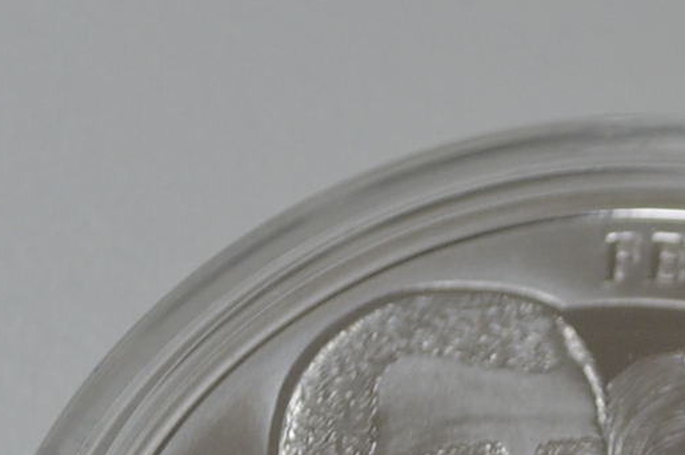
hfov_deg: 8.6
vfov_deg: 5.8
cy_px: 909
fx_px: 4370
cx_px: 1222
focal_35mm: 230
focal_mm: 32
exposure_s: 1/100
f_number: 5
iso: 400
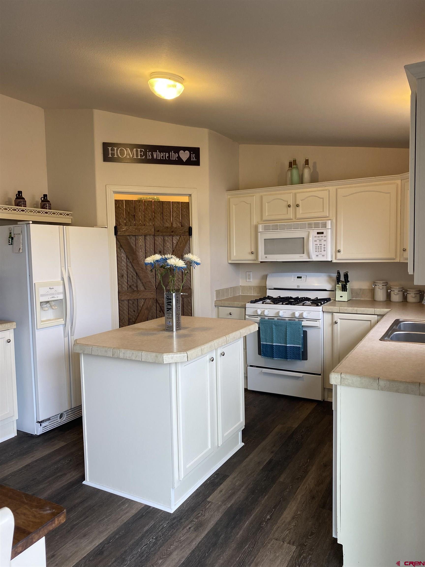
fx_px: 426
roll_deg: +1.1
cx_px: 212
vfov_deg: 67.3
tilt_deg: -2.5
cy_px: 284
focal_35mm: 26
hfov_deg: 53.1
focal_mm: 4.25
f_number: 1.8
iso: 64
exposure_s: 1/60
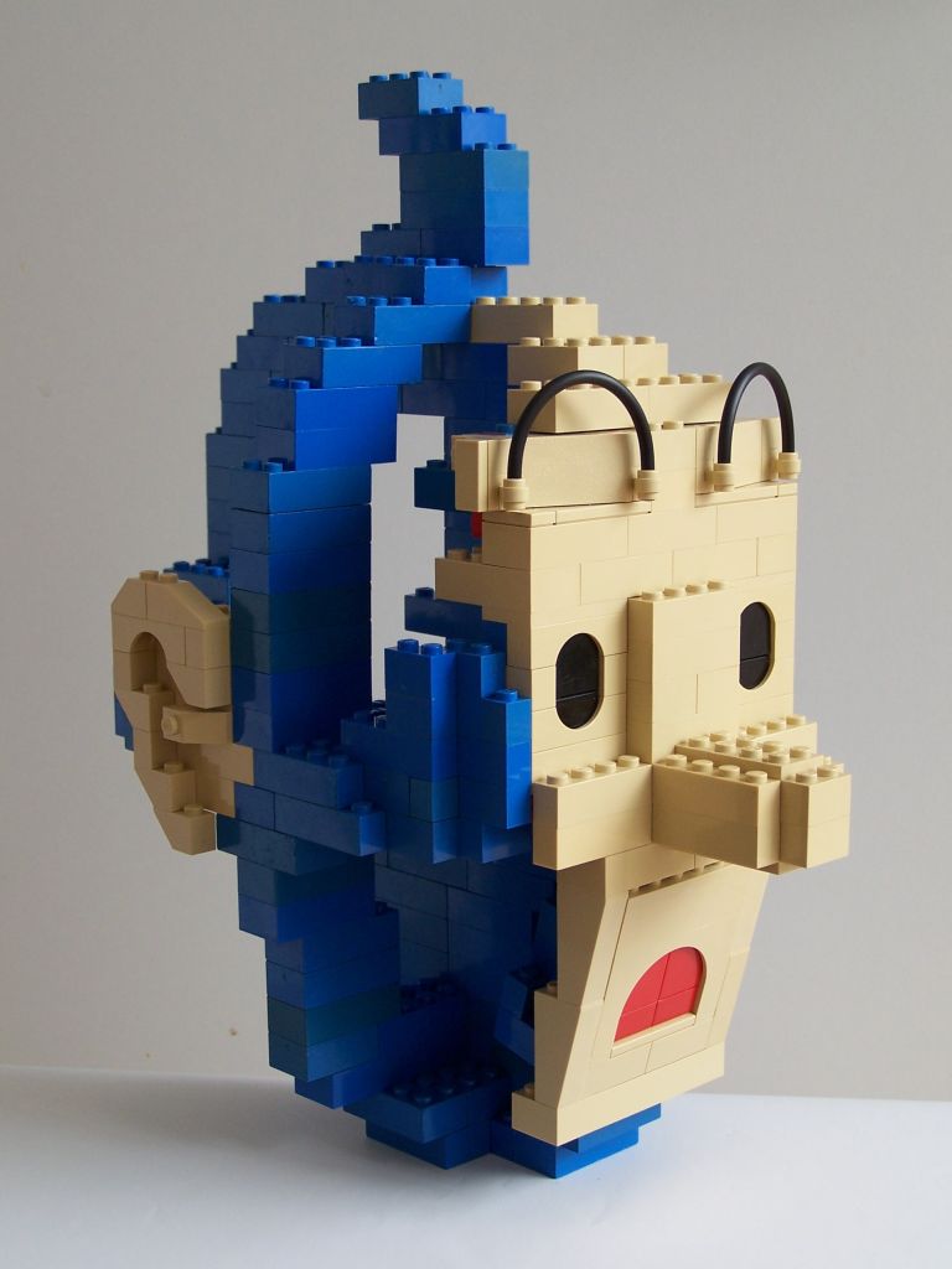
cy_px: 634
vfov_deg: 32.7
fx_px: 2163
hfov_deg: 24.8
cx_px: 476
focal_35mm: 59
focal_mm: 9.8
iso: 80
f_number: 3.1
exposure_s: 1/125
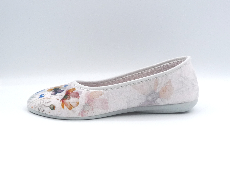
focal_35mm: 49
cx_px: 115
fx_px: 326
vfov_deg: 29.7
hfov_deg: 38.9
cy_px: 86
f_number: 5
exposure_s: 1/250
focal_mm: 4.9
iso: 100
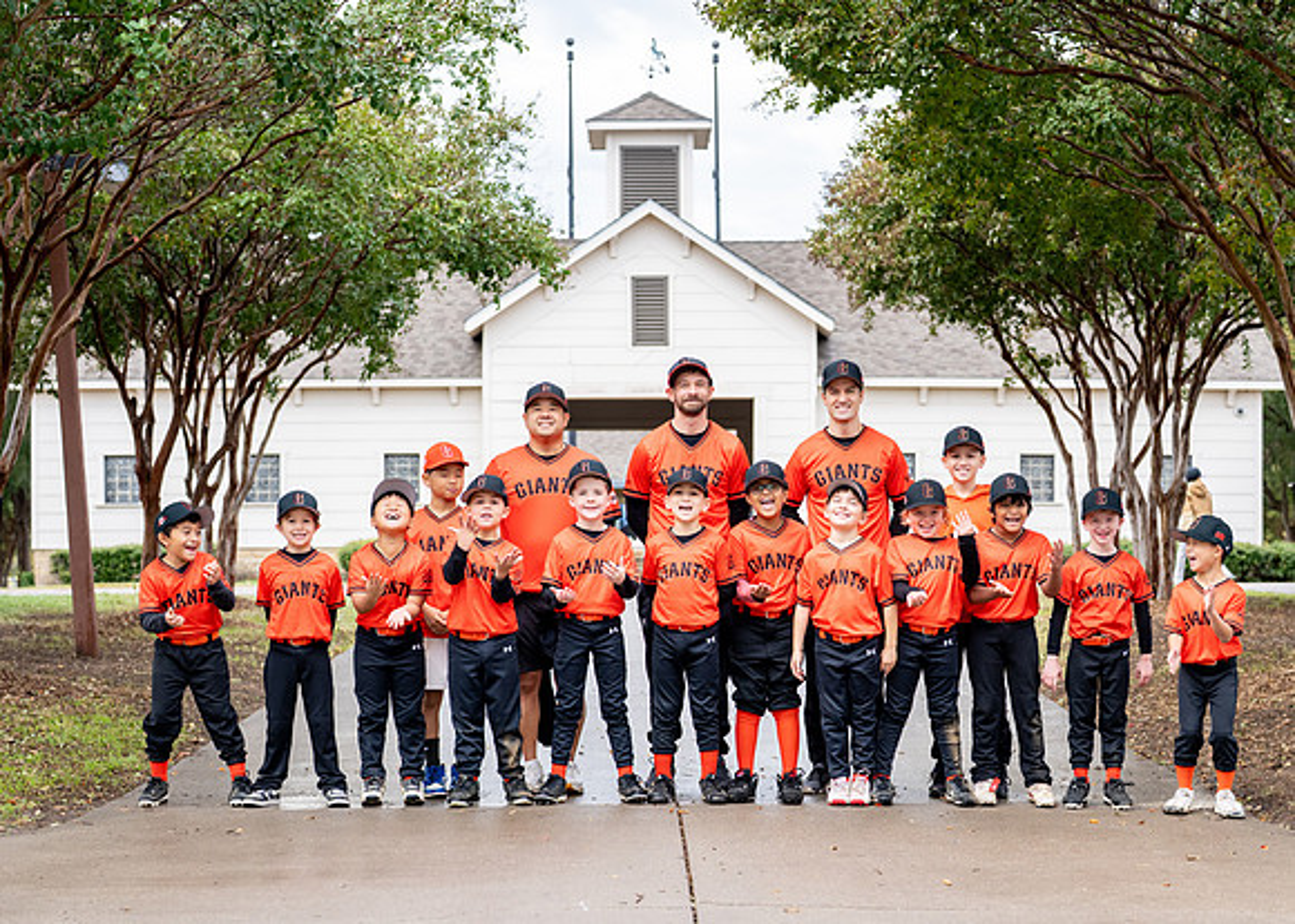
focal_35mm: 68
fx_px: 2505
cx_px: 721
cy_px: 579
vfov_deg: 20.9
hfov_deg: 29.0
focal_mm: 50
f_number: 2.8
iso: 320
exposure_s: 1/1000
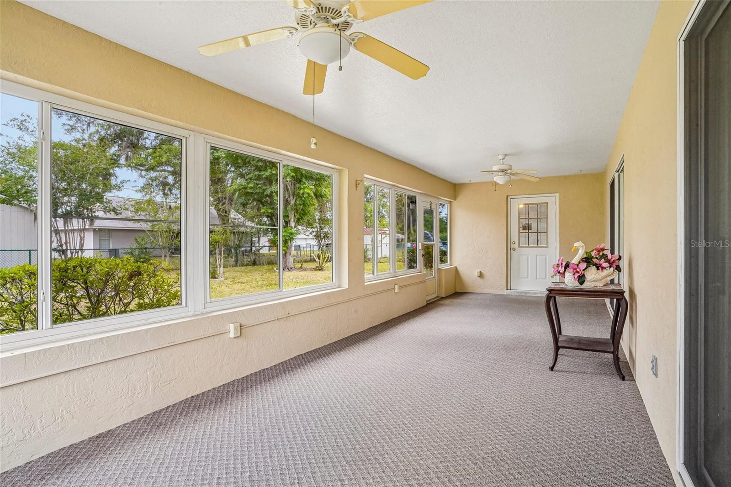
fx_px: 345
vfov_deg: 70.4
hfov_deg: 93.3
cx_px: 366
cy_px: 244
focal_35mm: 17
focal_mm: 17
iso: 400
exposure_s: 1/5
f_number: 18
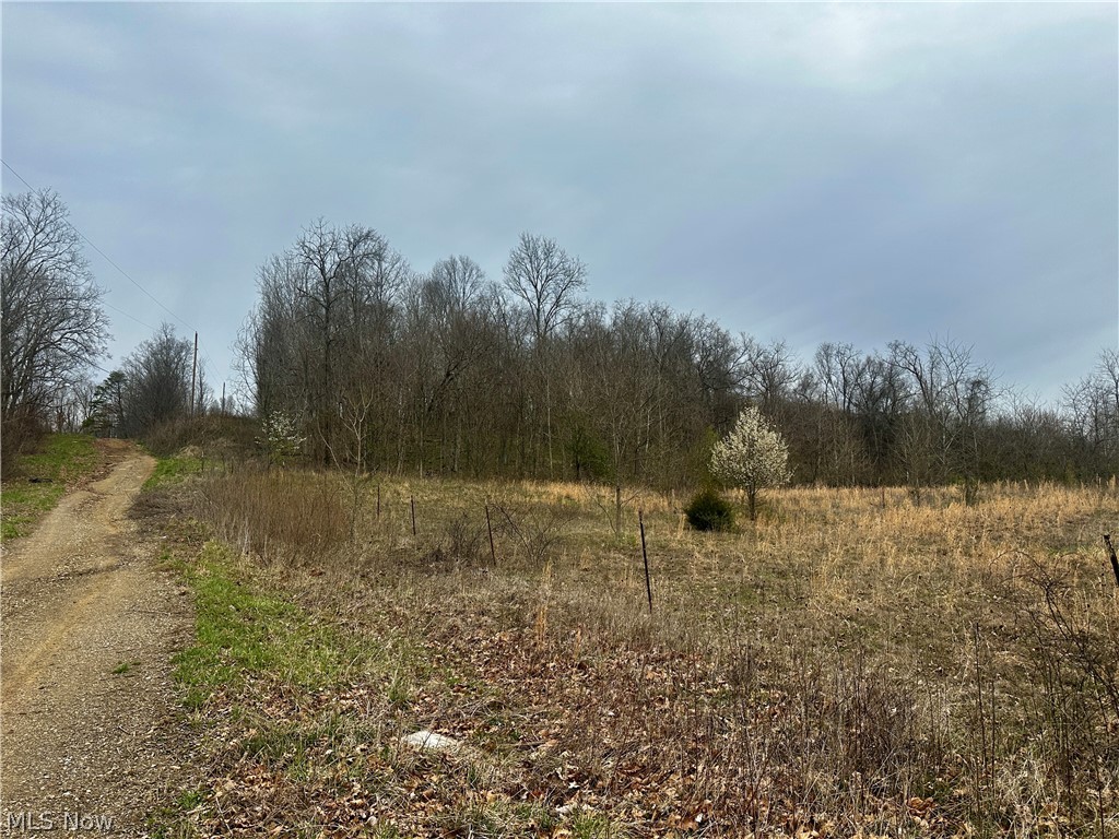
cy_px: 420
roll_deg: +0.9
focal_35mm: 24
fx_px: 776
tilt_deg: +8.2
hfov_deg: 71.6
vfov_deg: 56.8
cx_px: 560
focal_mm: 6.86
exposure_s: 1/2410
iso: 80
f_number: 1.78
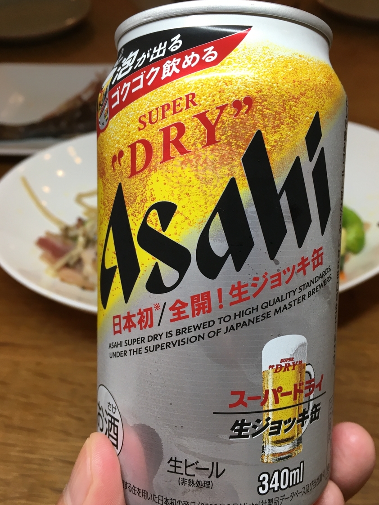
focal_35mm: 31
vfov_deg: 58.4
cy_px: 248
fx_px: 453
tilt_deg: -45.6
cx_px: 194
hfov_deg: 45.4
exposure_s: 1/40
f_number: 2.2
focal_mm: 4.15
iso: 25
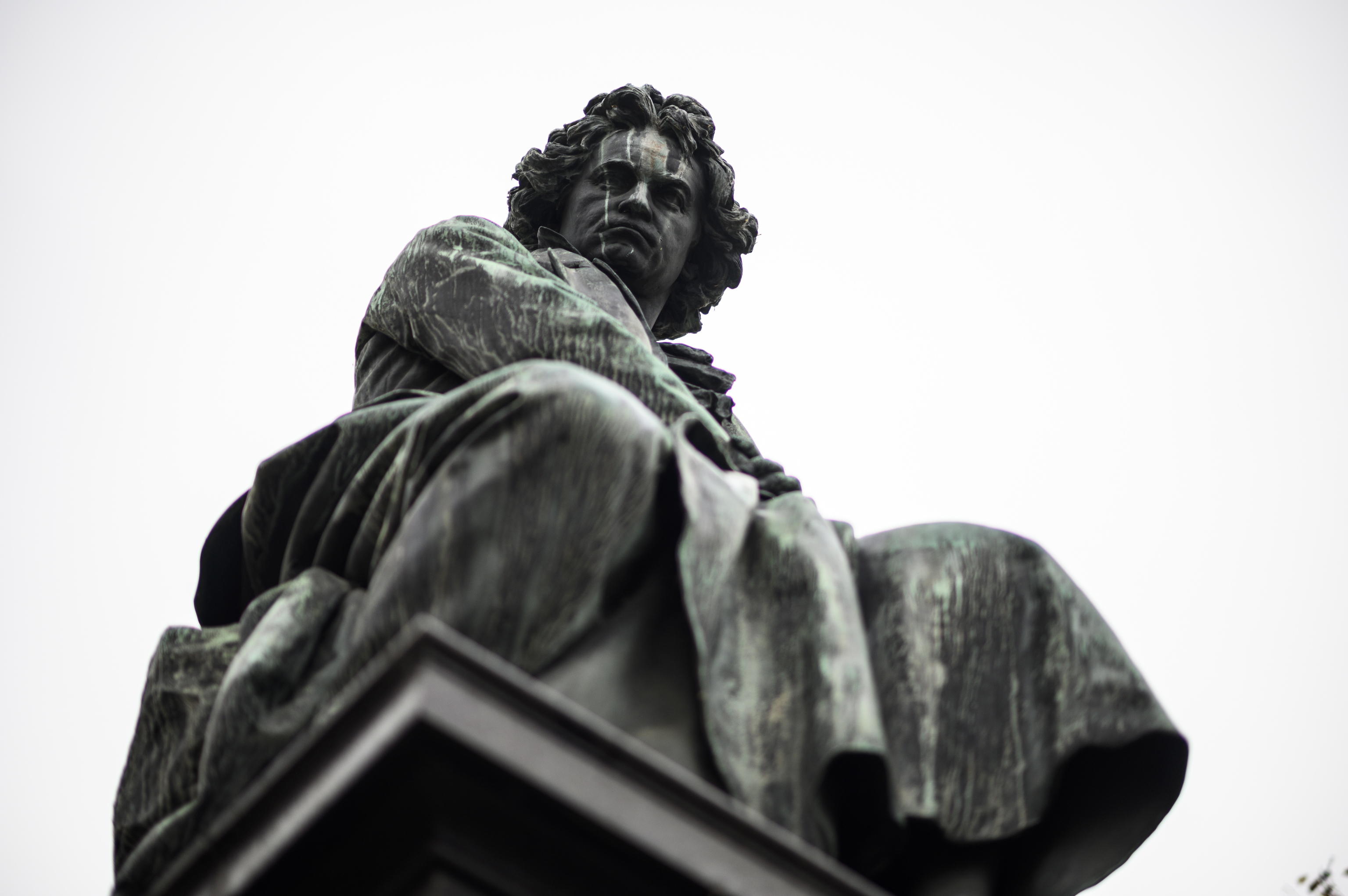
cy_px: 448
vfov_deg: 16.1
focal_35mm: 85
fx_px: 3181
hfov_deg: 23.9
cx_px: 674
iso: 140
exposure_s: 1/400
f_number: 1.4
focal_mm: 85
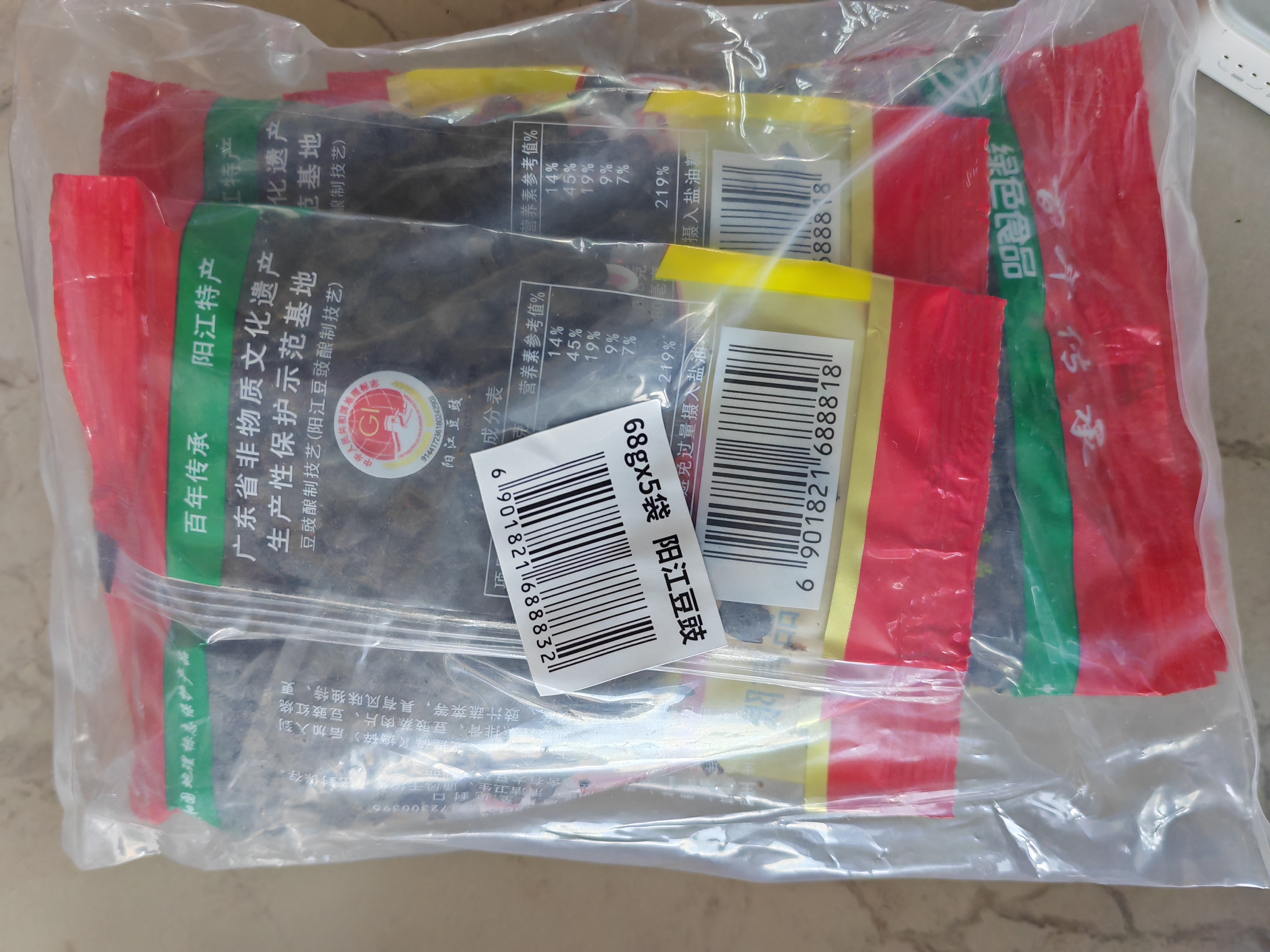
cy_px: 476
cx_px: 635
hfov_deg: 65.3
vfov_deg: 51.4
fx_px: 991
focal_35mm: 27
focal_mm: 5.52
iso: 200
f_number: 1.95
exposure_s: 1/120
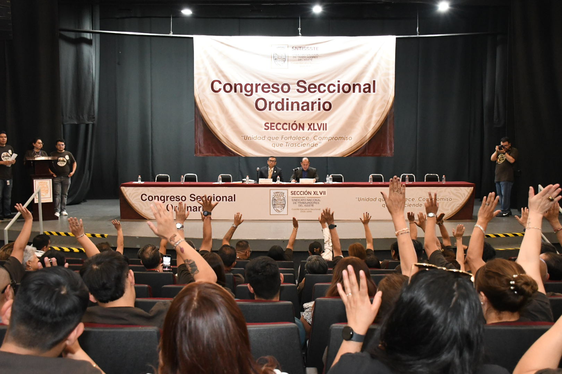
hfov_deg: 55.8
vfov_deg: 38.9
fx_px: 531
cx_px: 281
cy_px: 187
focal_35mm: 34
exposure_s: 1/100
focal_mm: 23
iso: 6400
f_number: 5.6
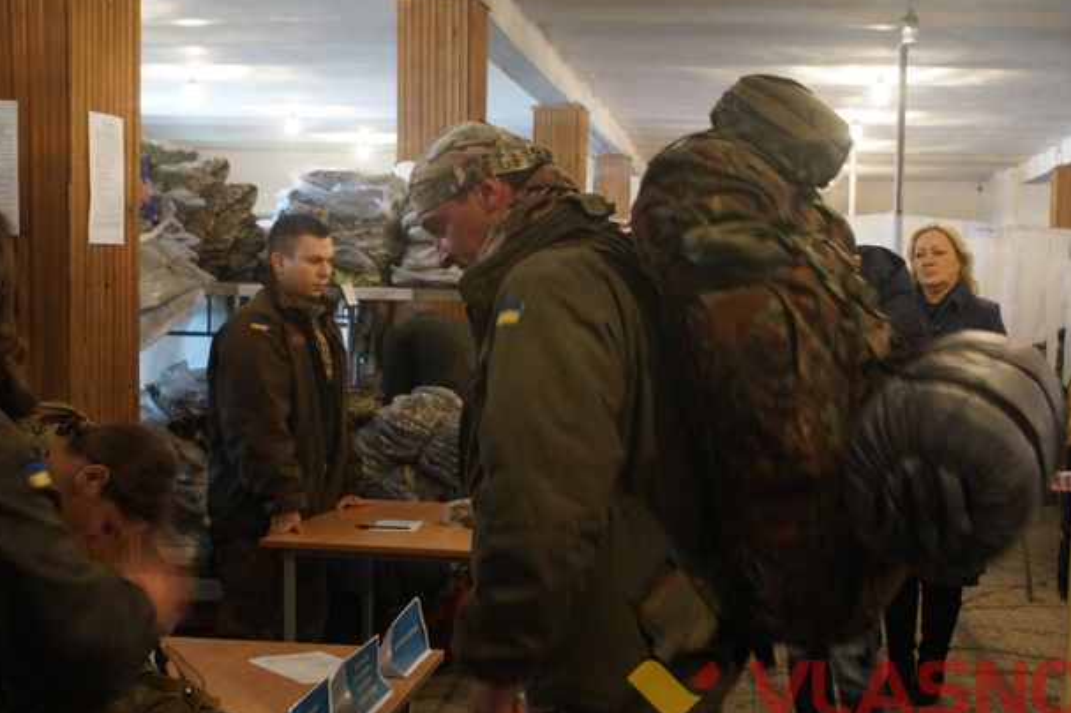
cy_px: 395
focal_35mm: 45
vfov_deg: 29.8
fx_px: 1338
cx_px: 521
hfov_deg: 43.6
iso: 3200
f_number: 4.5
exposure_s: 1/10
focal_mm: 26
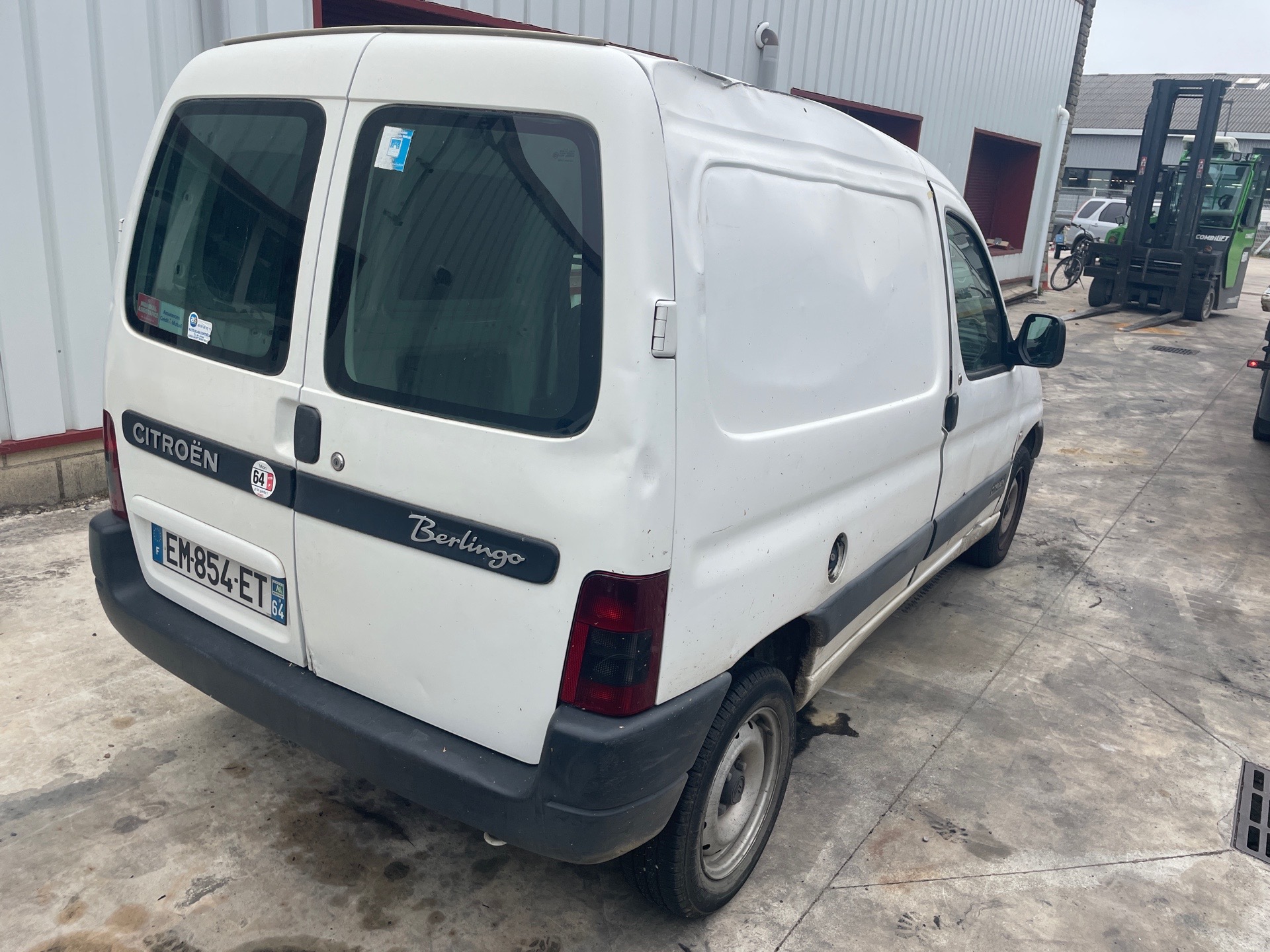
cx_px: 635
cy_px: 476
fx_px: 954
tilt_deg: -18.3
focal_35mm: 26
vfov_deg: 53.1
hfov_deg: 67.3
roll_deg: -3.3
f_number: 1.6
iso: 32
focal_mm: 4.2
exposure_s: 1/947
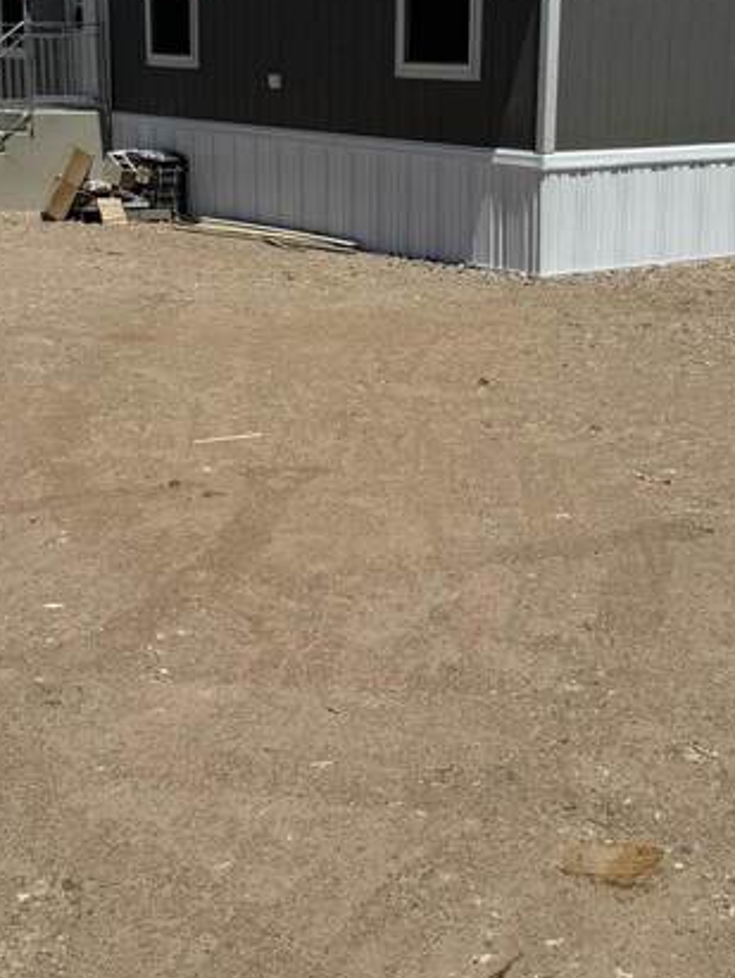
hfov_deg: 26.1
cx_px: 385
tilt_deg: -12.7
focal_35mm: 56
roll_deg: +0.5
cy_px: 383
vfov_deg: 34.2
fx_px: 1583
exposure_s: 1/12346
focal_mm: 6.86
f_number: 1.78
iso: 80
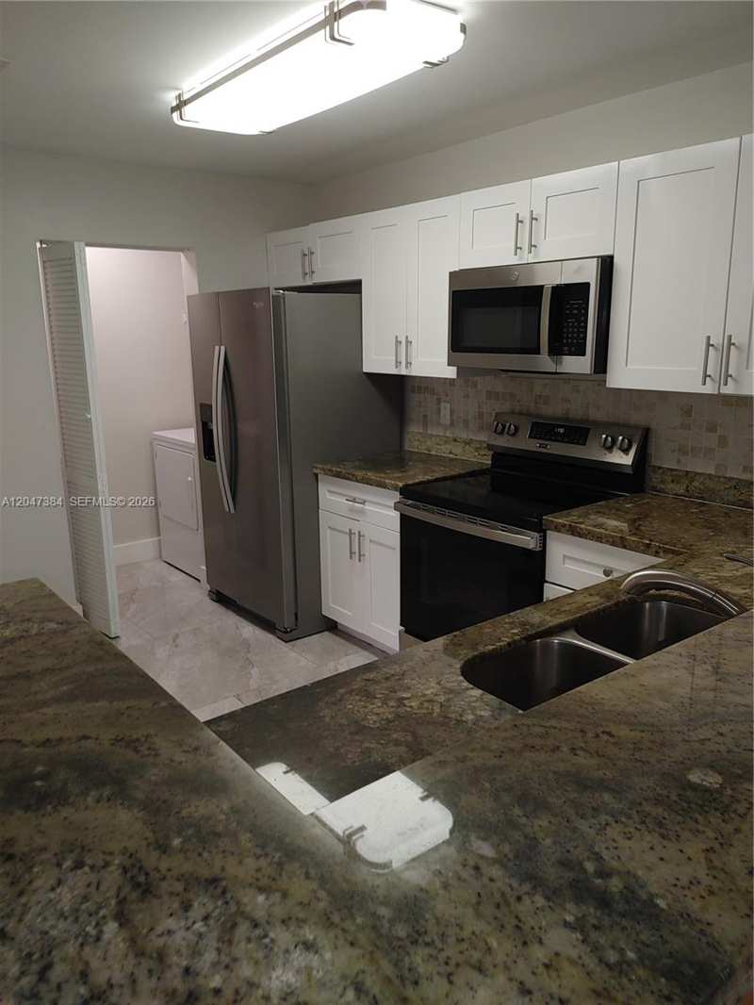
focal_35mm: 26
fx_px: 755
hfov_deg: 53.1
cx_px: 377
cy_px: 502
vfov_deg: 67.3
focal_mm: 4.81
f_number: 1.8
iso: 50
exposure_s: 1/60
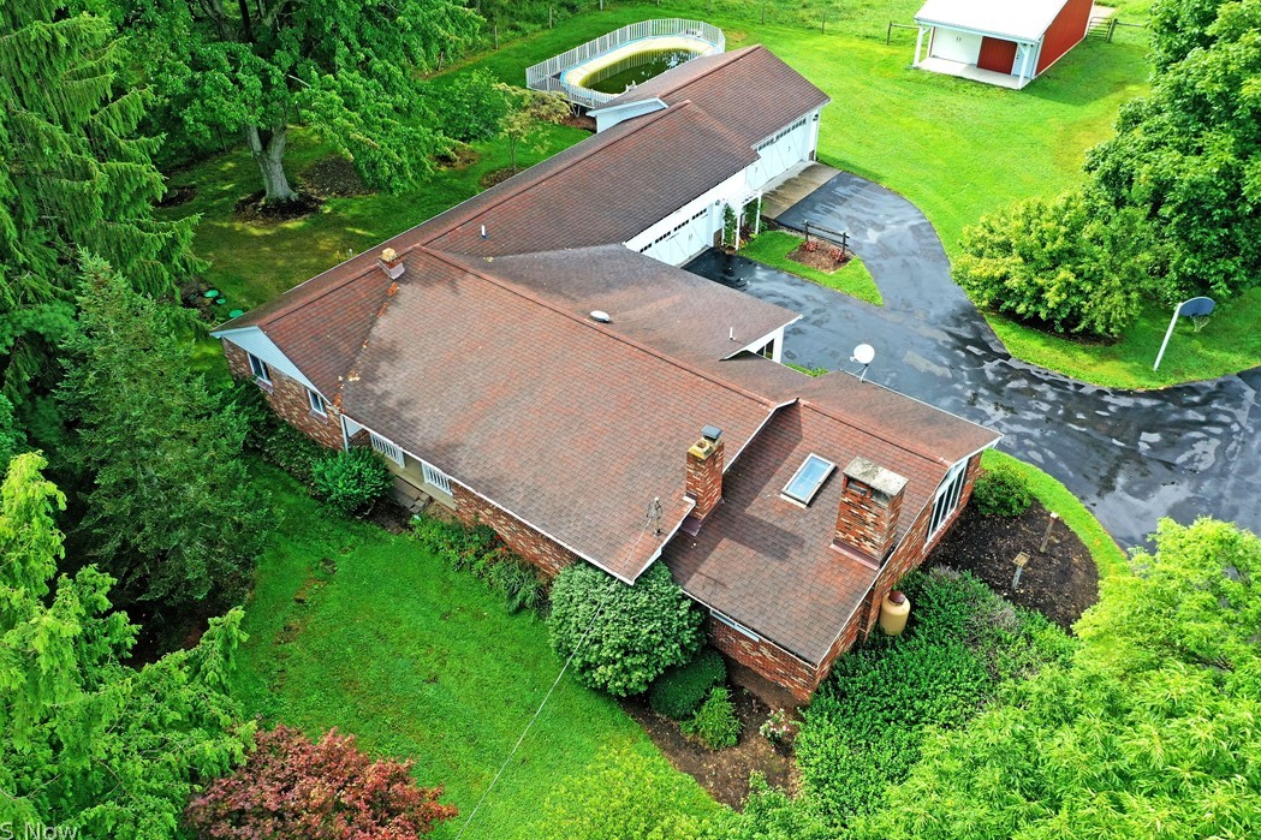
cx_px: 609
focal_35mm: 29
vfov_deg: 44.9
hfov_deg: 63.7
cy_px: 416
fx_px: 1016
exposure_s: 1/200
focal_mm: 10.26
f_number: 4.5
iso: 100
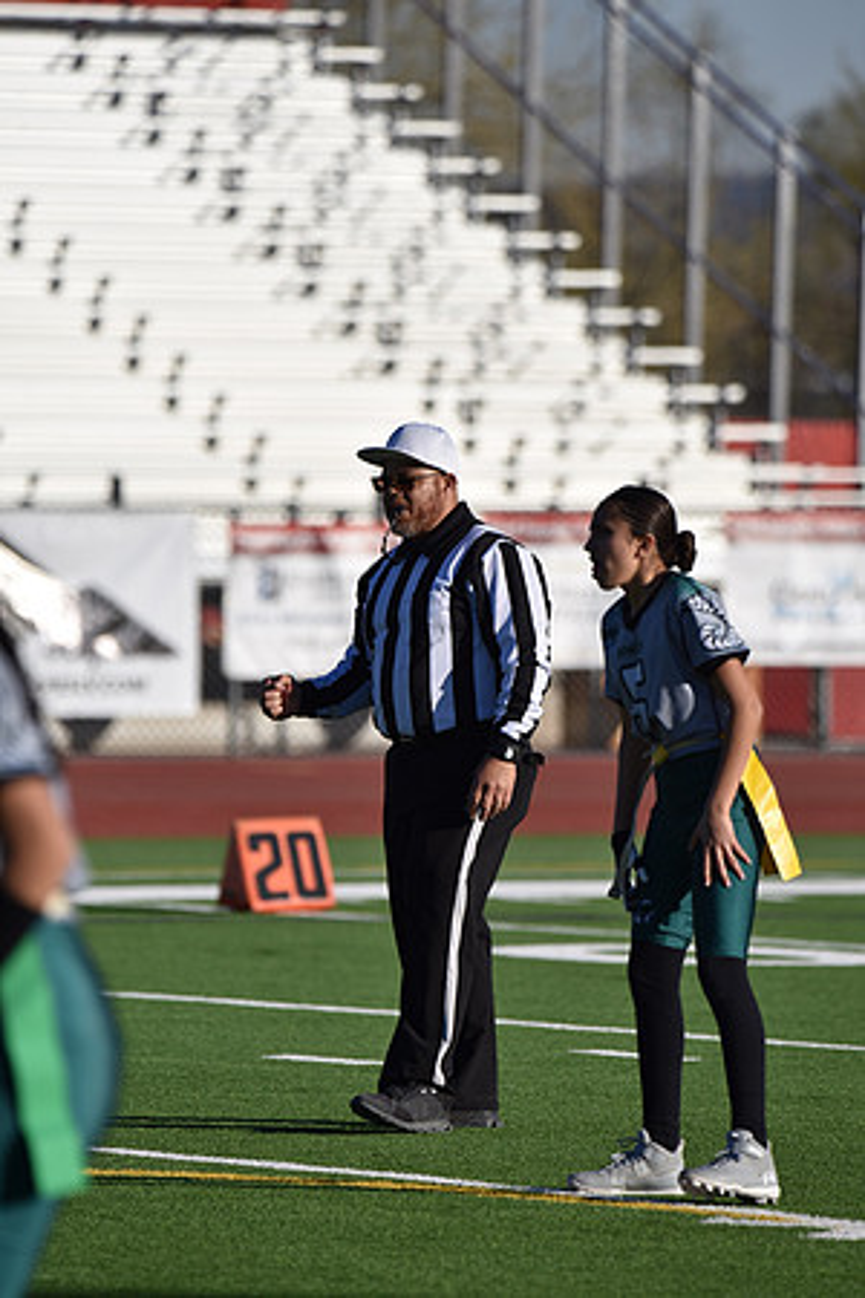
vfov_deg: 5.2
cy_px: 649
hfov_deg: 3.4
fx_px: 14416
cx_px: 432
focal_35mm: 400
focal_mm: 400
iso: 125
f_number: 6
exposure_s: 1/1000
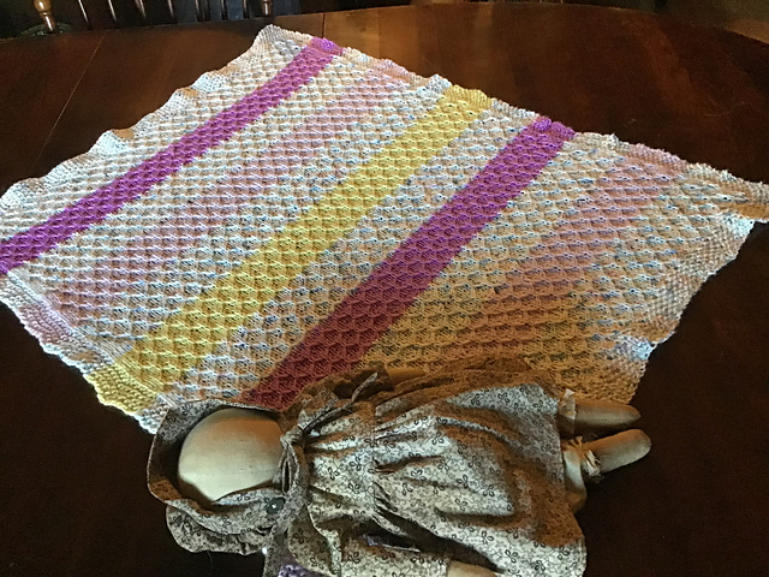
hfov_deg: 58.4
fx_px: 689
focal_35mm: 31
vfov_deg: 45.4
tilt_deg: -46.1
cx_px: 384
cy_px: 288
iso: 320
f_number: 2.4
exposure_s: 1/15
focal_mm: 3.3
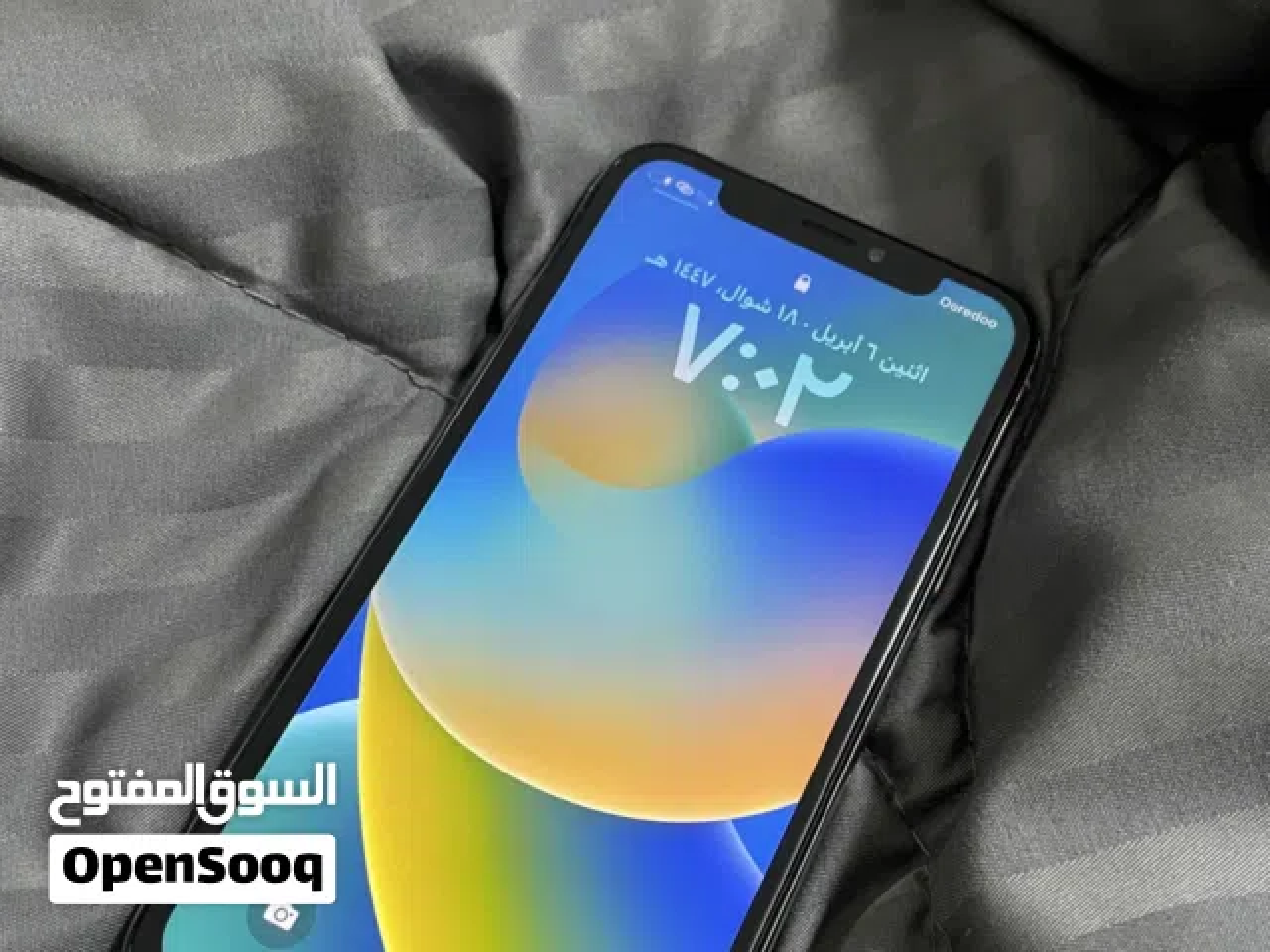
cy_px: 476
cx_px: 635
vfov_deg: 53.1
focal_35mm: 26
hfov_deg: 67.3
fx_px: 954
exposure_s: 1/33
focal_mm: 4.2
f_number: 1.6
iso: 640
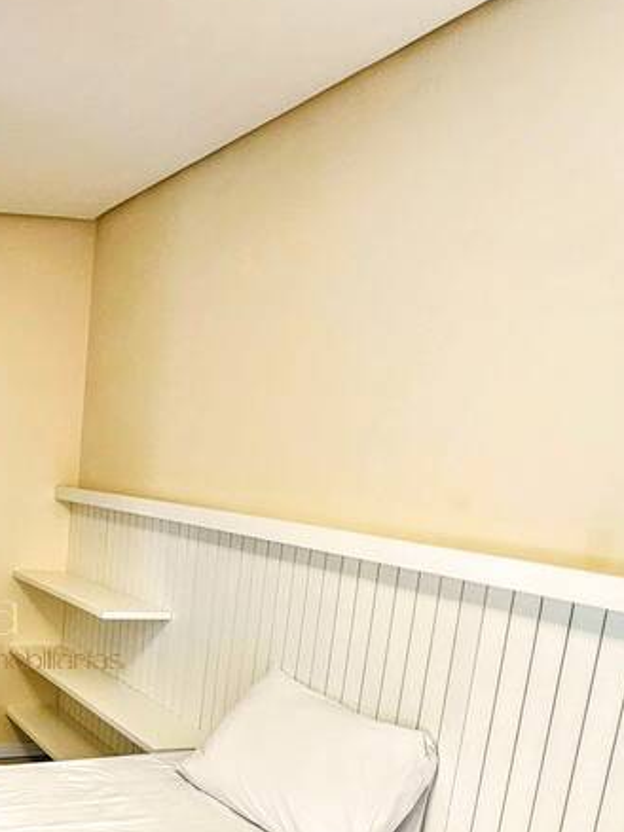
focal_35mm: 32
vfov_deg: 54.0
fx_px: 769
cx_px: -135
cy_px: 631
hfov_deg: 34.7
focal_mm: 2.2
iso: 160
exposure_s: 1/60
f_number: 2.2
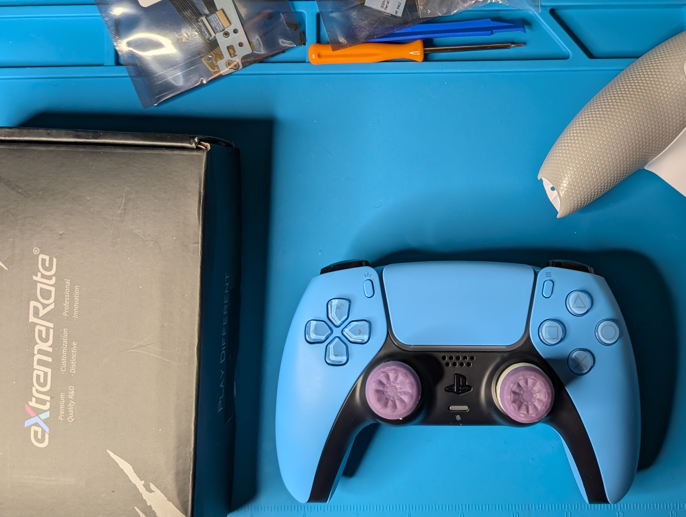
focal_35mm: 34
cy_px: 164
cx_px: 442
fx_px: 675
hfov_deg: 53.1
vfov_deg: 41.2
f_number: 1.68
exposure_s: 1/33.3
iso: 21
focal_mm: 6.9
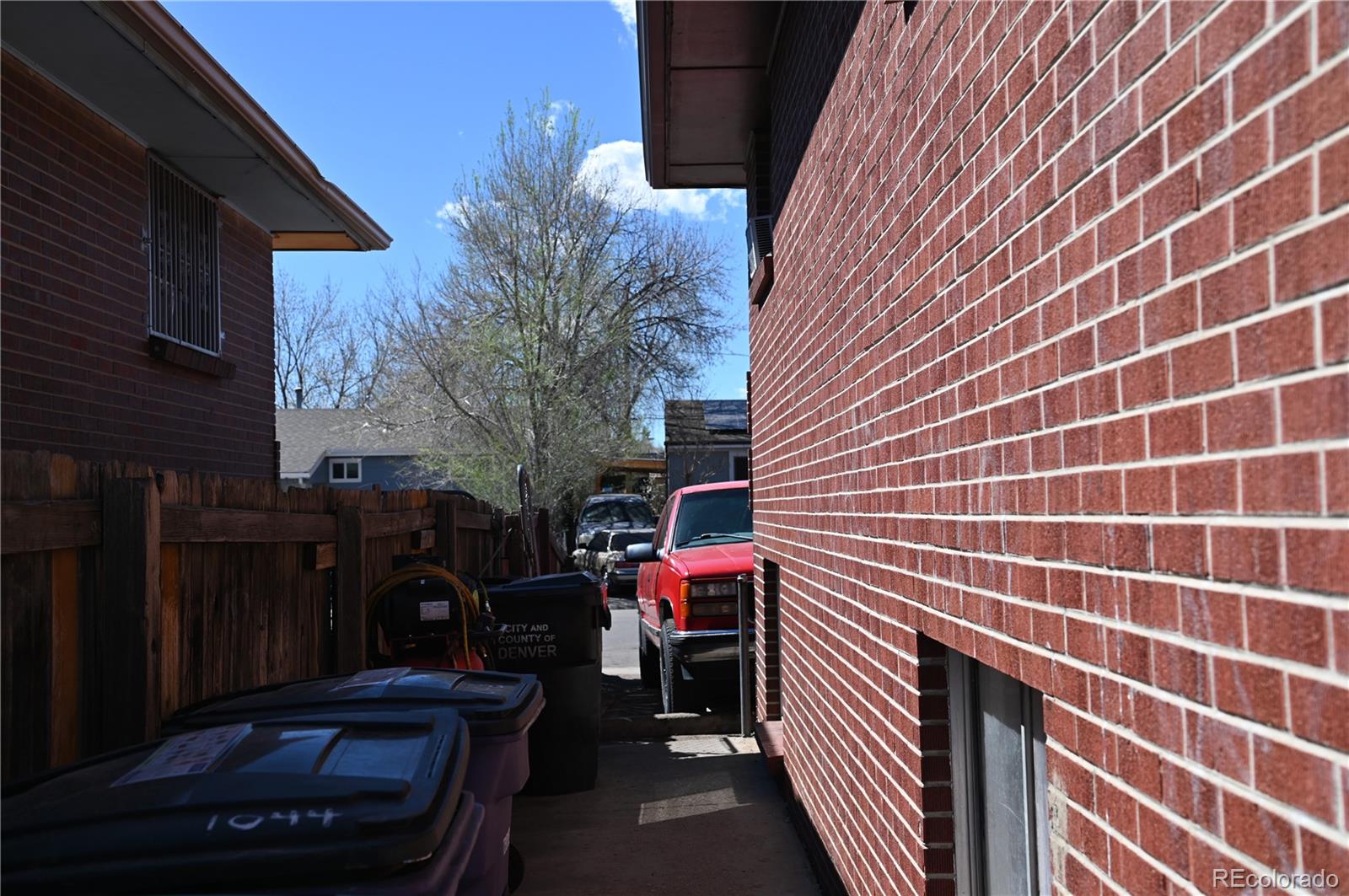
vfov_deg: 30.4
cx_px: 674
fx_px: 1647
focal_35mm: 44
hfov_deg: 44.5
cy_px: 448
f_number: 6.3
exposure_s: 1/320
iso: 100
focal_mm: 44
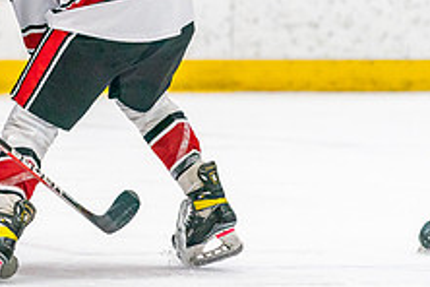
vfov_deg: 2.4
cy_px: 60
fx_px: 6939
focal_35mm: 581
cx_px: -4
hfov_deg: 3.5
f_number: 2.8
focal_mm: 200
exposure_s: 1/1250
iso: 3200
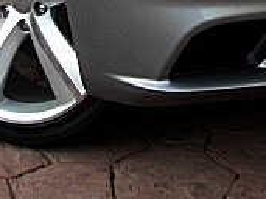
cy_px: -100
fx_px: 1037
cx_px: 166
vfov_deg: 10.6
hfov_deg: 14.6
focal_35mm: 135
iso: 50
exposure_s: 1/60
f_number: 2.8
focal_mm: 6.3
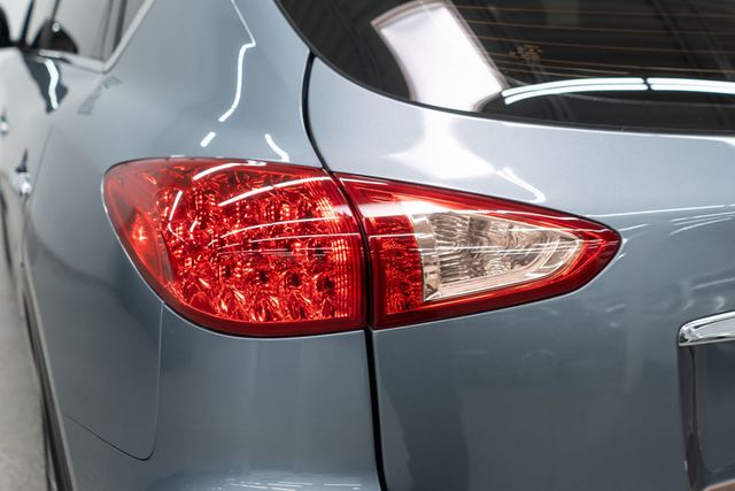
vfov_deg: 31.9
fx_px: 858
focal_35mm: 42
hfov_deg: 46.4
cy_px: 246
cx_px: 368
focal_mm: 28
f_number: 3.2
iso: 200
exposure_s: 1/50
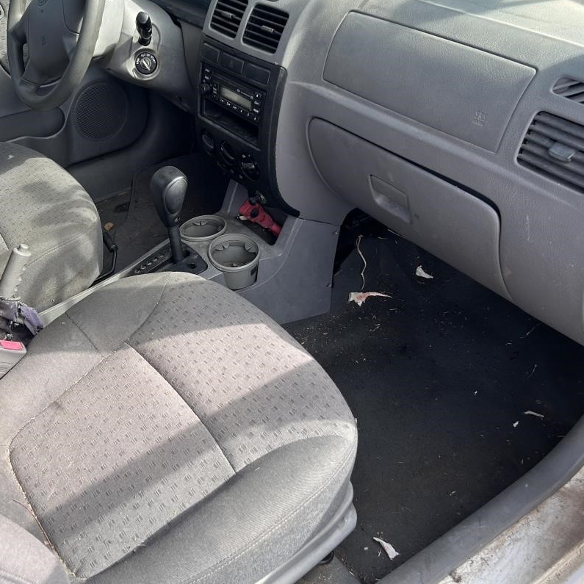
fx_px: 706
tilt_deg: -36.7
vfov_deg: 44.8
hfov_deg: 44.6
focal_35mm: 37
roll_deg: +4.0
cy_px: 256
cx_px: 224
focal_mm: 5.7
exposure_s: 1/581
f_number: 1.5
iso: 50
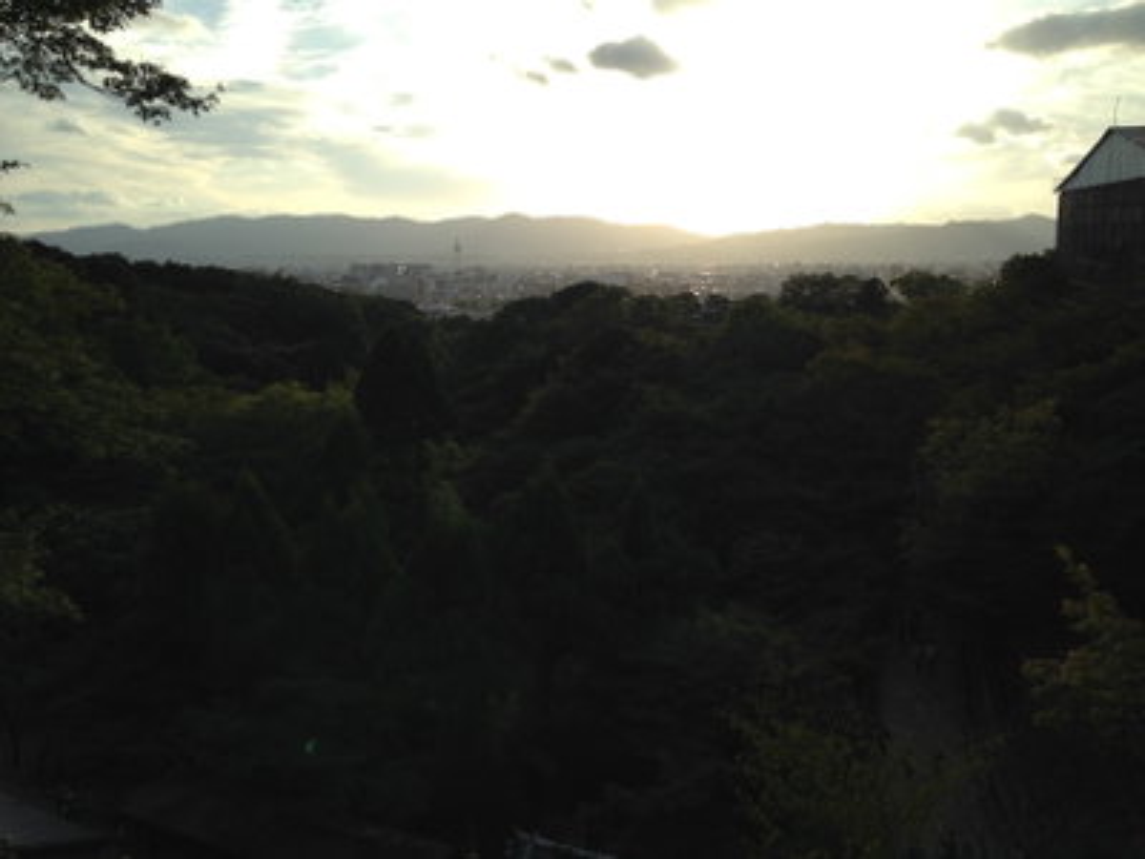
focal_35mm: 33
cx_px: 572
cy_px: 430
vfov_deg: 42.9
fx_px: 1092
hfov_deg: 55.4
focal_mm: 4.12
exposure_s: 1/1506
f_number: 2.4
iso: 50
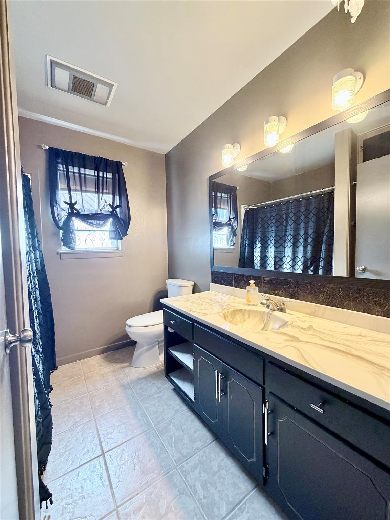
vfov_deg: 102.1
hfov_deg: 85.7
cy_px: 260
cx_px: 195
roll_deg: +1.0
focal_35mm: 14
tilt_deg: -4.1
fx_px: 210
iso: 250
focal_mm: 2.22
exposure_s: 1/60
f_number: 2.2
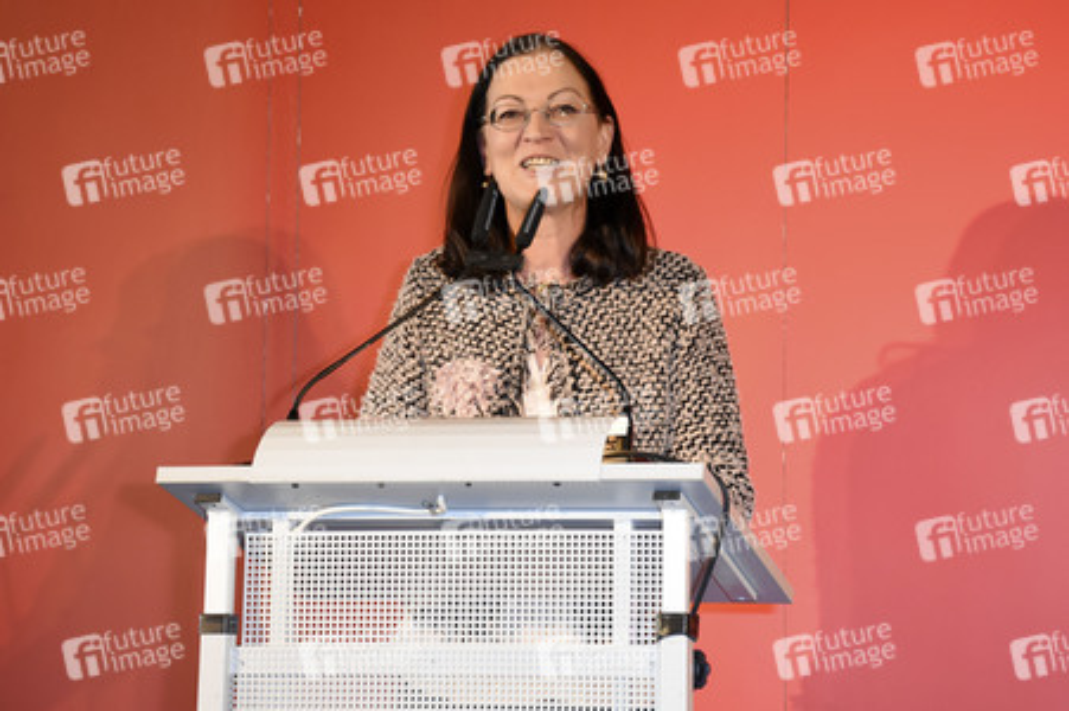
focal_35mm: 84
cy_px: 356
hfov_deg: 24.2
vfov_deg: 16.2
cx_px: 534
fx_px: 2492
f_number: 6.3
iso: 1600
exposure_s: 1/60
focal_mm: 56
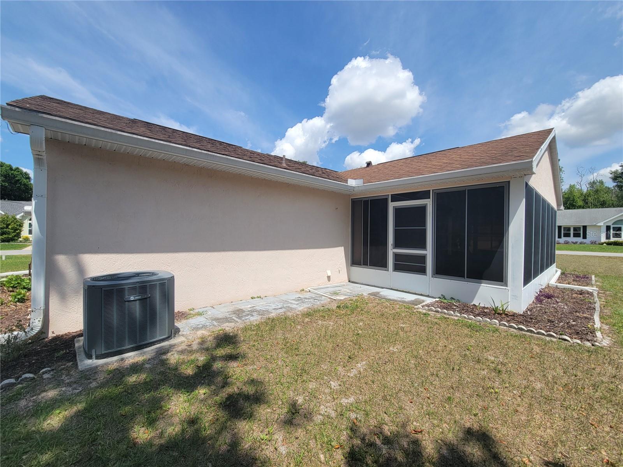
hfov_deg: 106.2
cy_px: 234
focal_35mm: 13
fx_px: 234
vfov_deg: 89.9
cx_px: 312
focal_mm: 2.2
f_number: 2.2
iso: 50
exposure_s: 1/1686
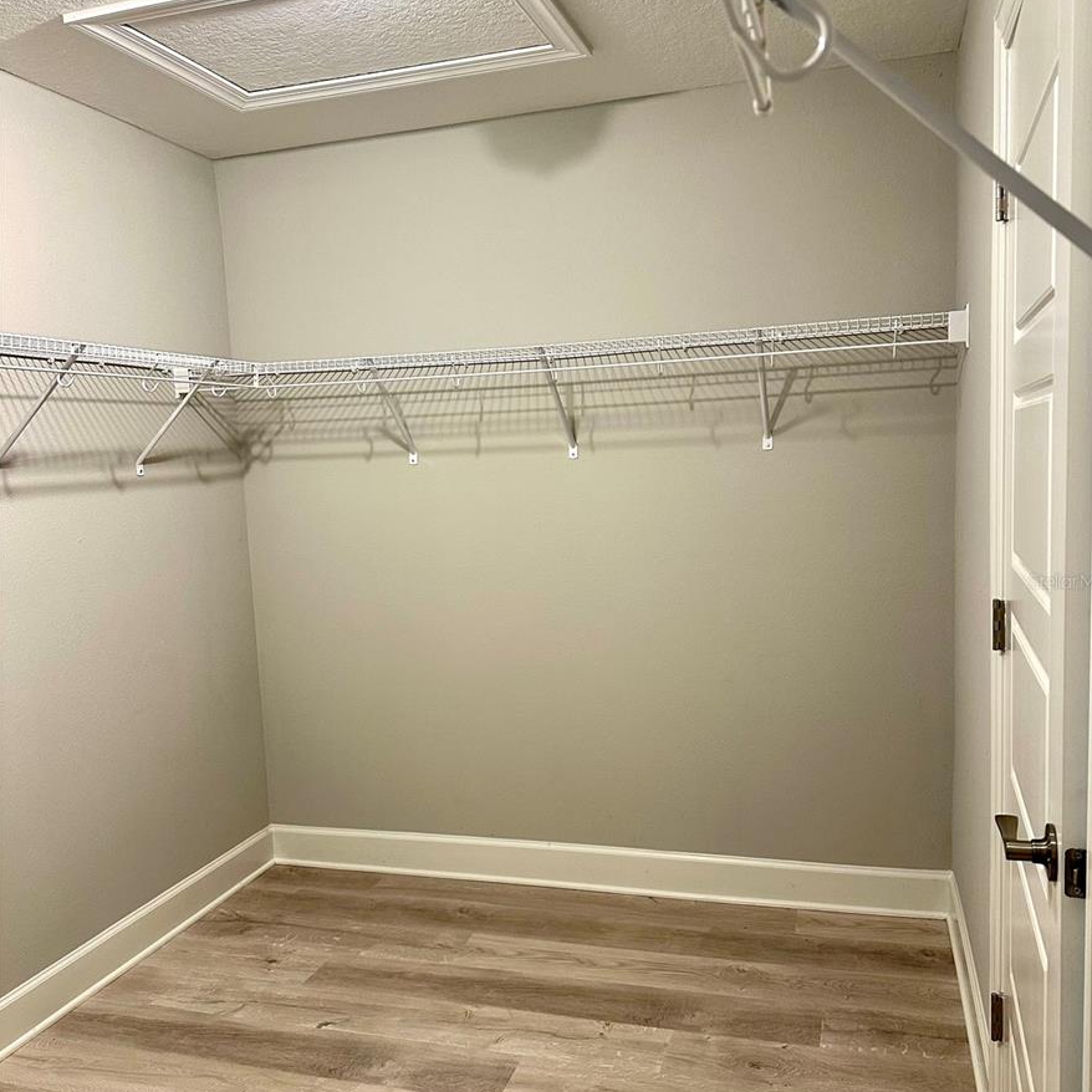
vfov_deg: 55.6
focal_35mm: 29
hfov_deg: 55.6
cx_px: 557
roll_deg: +2.1
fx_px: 1035
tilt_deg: -6.5
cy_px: 581
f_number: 1.78
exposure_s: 1/60
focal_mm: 6.86
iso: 250
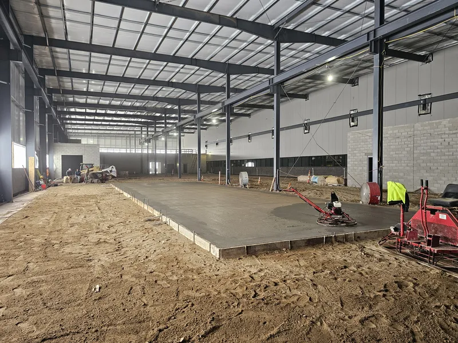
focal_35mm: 23
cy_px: 172
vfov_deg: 58.9
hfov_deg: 73.9
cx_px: 229
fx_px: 304
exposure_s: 1/120
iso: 200
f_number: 1.7
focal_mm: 6.3
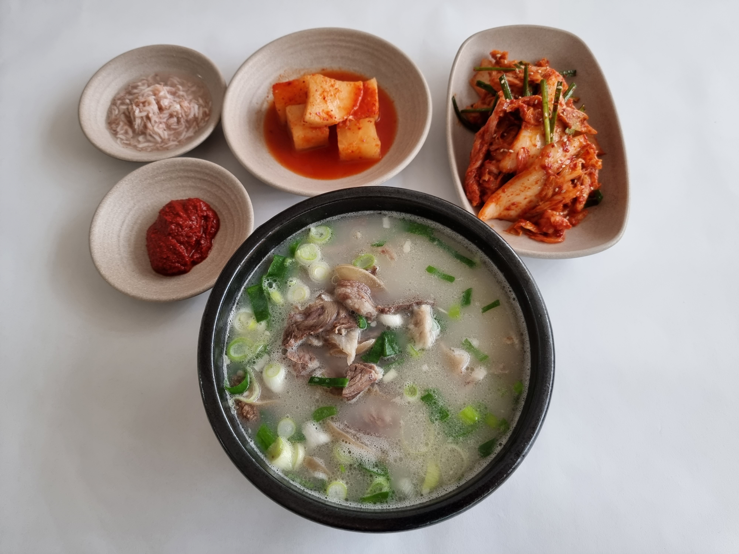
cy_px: 277
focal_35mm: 24
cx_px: 370
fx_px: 512
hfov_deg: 71.6
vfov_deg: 56.8
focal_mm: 6.7
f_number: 1.8
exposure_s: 1/120
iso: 160
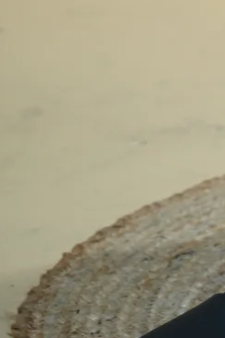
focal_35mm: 521
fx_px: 4879
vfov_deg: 3.9
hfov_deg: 2.6
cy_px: -637
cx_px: 635
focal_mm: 75
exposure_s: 1/125
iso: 200
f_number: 2.8
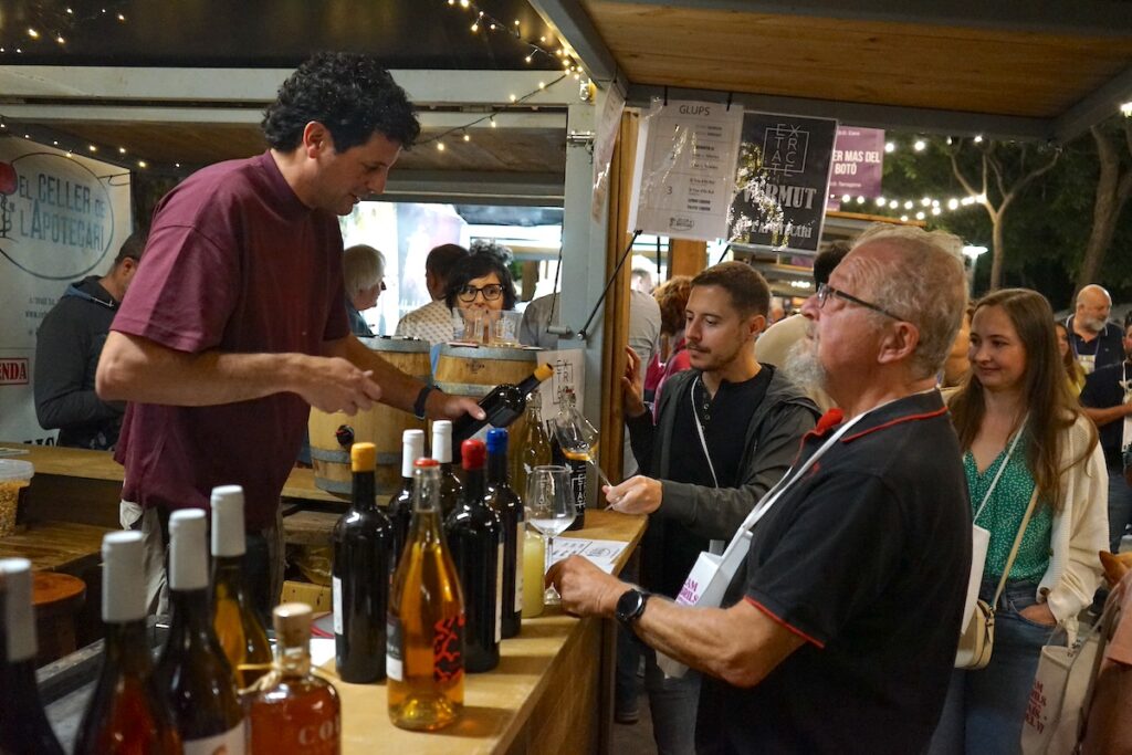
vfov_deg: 41.1
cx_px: 566
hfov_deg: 58.7
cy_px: 378
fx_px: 1006
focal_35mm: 32
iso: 6400
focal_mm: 32
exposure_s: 1/160
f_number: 4
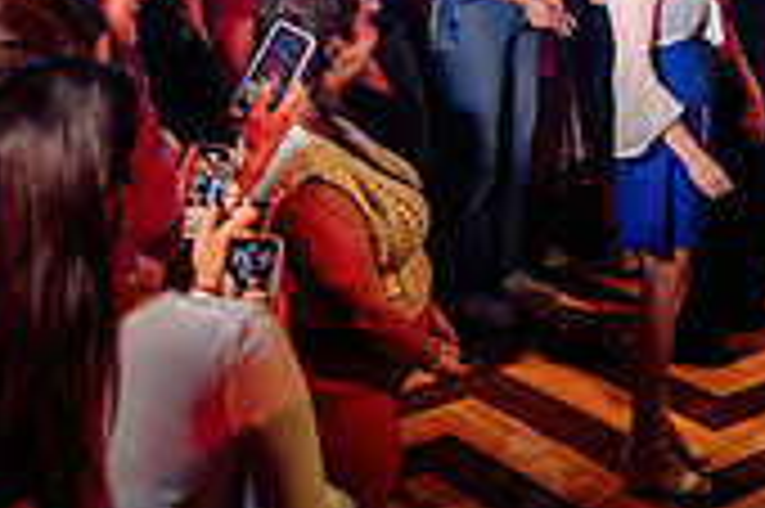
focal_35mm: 82
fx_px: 1741
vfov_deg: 16.4
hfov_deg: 23.4
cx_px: 828
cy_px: 47
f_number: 2.8
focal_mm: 24
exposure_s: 1/100
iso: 800
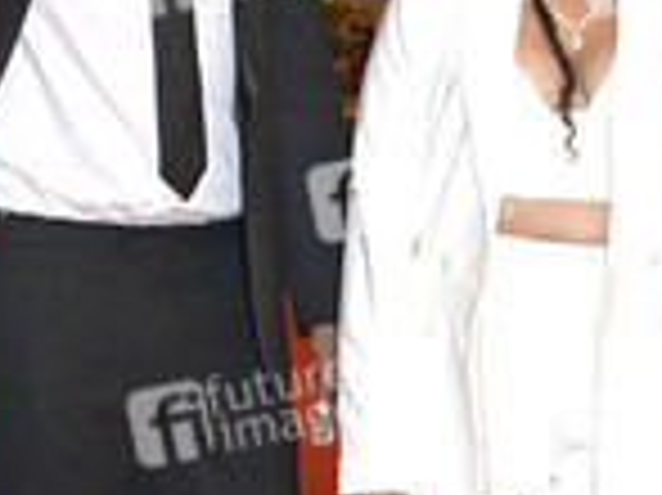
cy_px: 76
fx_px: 2541
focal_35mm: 133
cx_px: 304
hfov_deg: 14.8
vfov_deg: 11.1
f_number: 6.3
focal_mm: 45
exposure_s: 1/250
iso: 1250
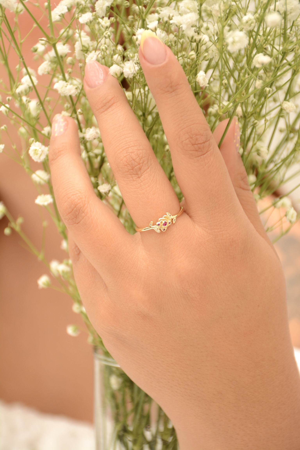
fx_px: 1162
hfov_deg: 14.7
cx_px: 150
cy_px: 225
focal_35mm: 93
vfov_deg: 21.9
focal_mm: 62
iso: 500
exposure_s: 1/160
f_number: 5
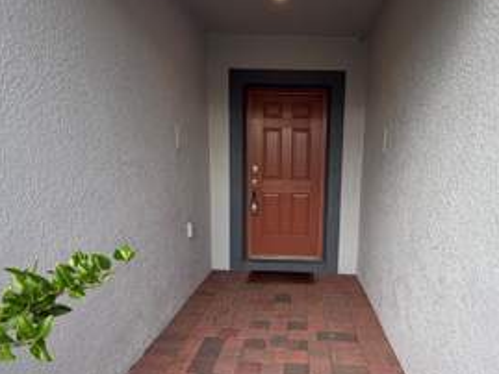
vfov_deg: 54.7
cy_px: 215
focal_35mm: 25
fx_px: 361
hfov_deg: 68.8
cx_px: 293
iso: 40
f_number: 2.2
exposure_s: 1/125
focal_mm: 2.22
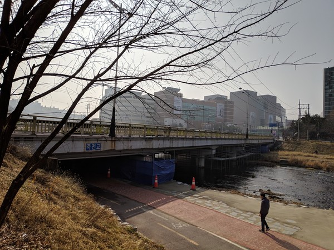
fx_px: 232
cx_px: 167
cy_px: 125
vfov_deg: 56.8
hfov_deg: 71.6
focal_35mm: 24
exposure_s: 1/9346
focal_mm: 3.94
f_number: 1.9
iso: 109
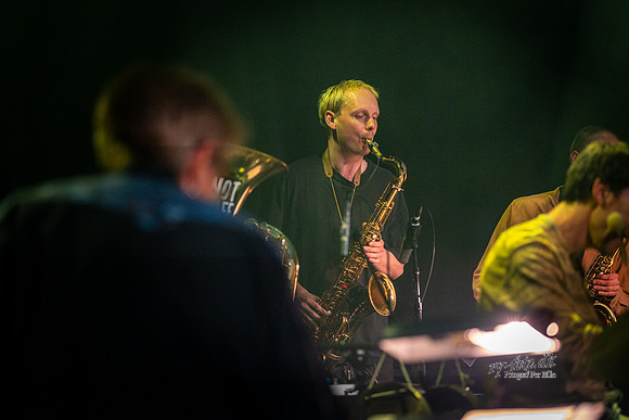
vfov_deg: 11.1
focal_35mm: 124
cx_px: 314
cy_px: 210
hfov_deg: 16.5
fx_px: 2167
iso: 5000
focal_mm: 124
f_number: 2.8
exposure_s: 1/250
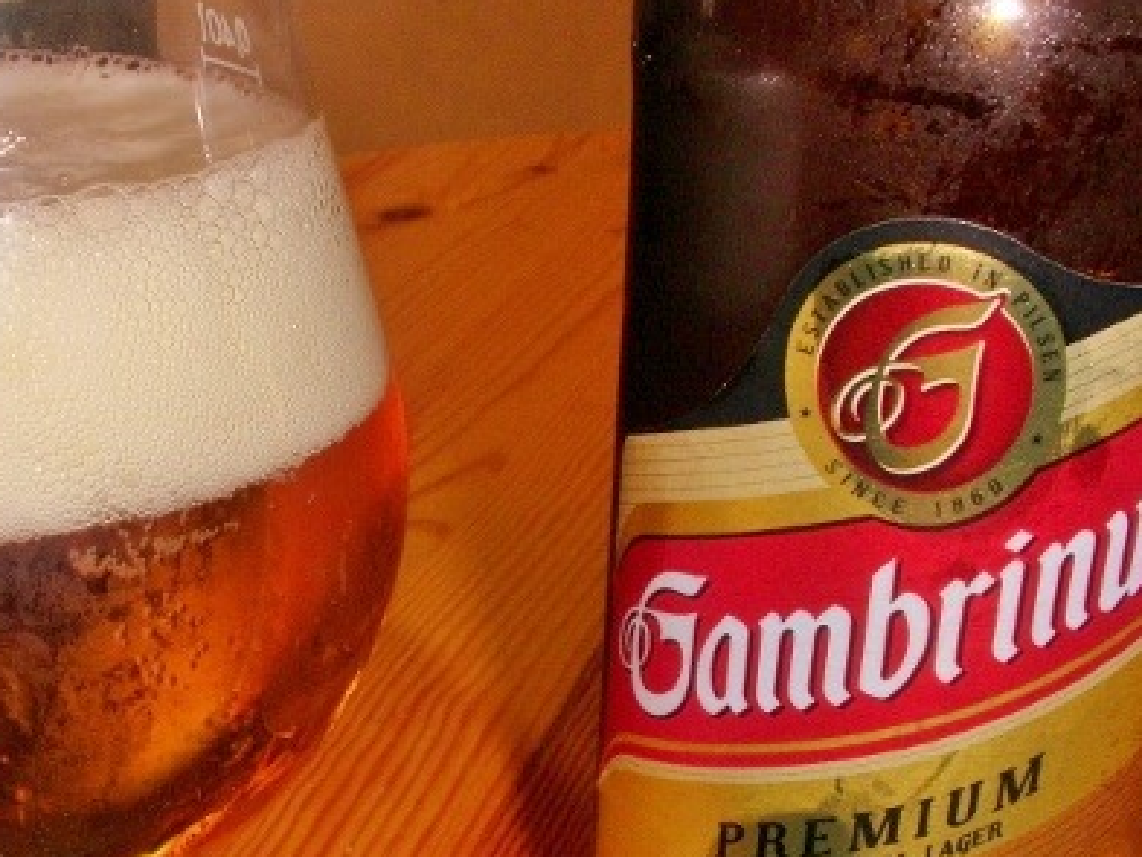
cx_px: 410
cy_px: 590
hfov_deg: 34.7
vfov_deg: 26.4
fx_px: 1815
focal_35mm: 55
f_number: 5.6
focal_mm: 6.3
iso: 100
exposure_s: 1/30
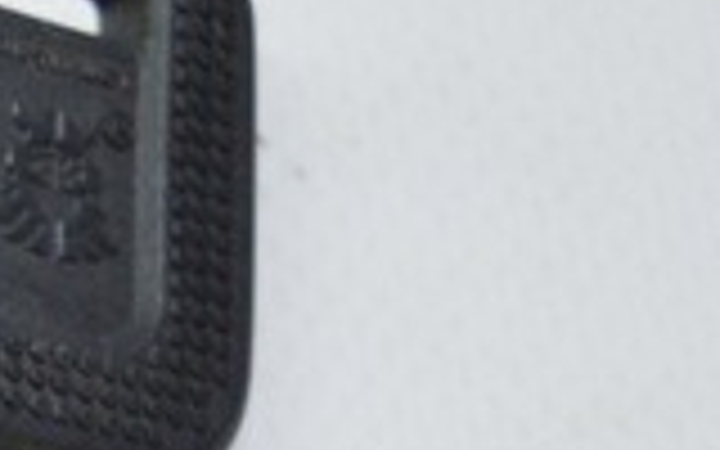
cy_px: 574
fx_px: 5769
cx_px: -1166
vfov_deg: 4.5
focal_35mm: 294
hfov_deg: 6.7
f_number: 4.2
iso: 400
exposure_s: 1/50
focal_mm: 30
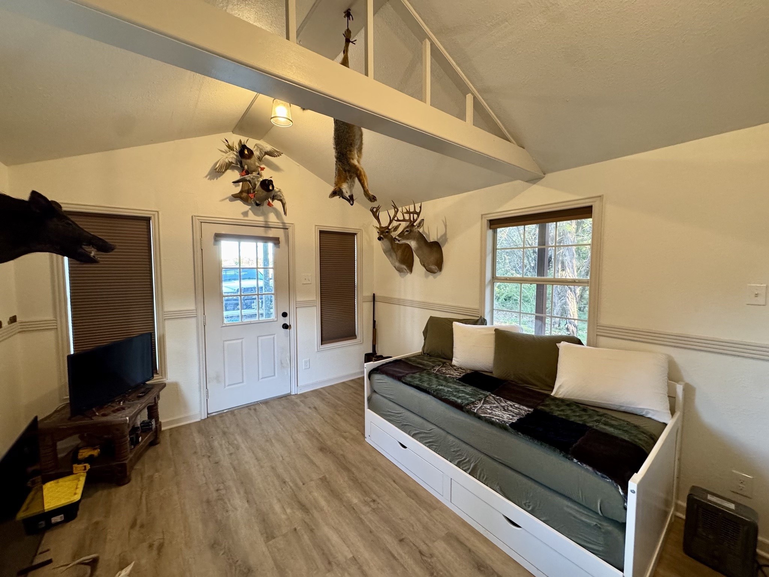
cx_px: 384
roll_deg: -0.2
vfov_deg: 85.7
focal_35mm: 14
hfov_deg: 102.1
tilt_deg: -2.1
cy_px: 288
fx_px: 311
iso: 320
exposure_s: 1/60
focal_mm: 2.22
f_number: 2.2
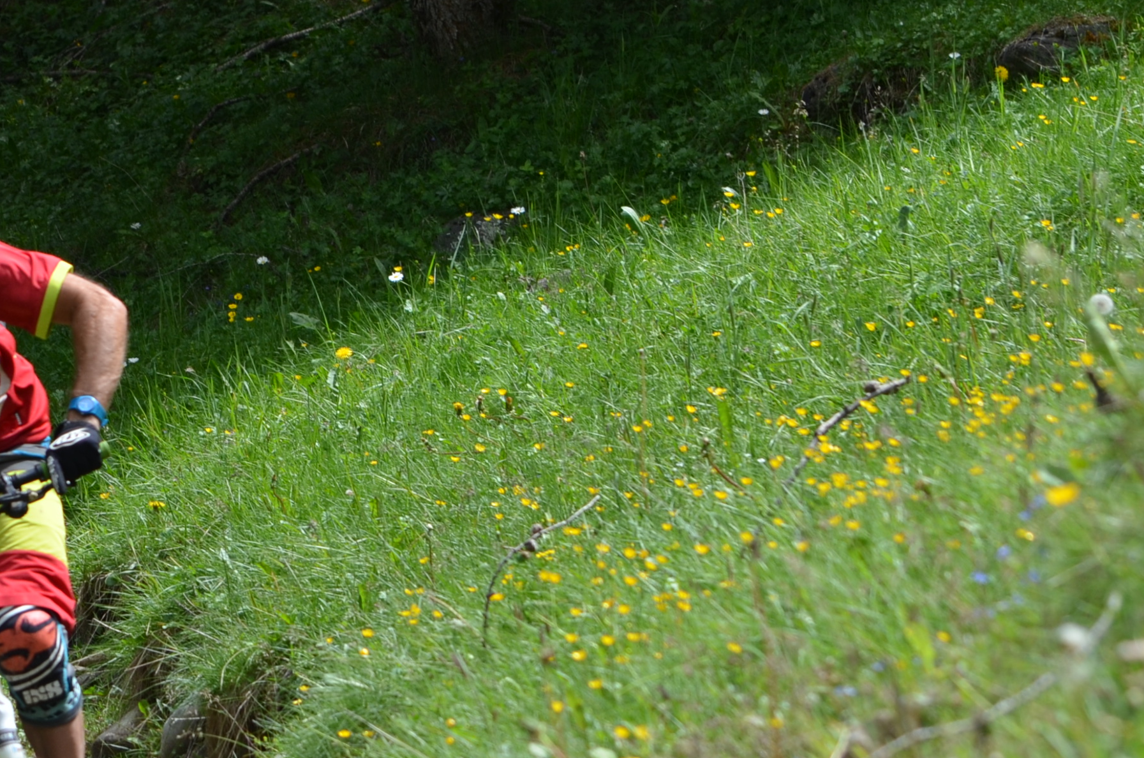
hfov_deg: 5.6
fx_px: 11766
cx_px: 144
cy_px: 483
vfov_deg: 3.7
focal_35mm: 371
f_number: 6.7
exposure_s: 1/750
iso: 200
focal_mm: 120
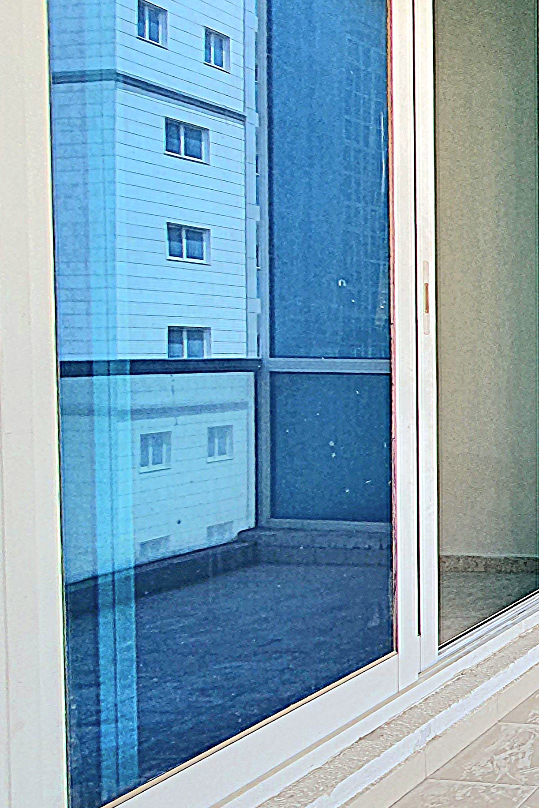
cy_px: 366
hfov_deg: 23.9
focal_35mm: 34
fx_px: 763
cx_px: 915
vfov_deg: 55.7
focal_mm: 1.8
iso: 50
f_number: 2.2
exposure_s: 1/200
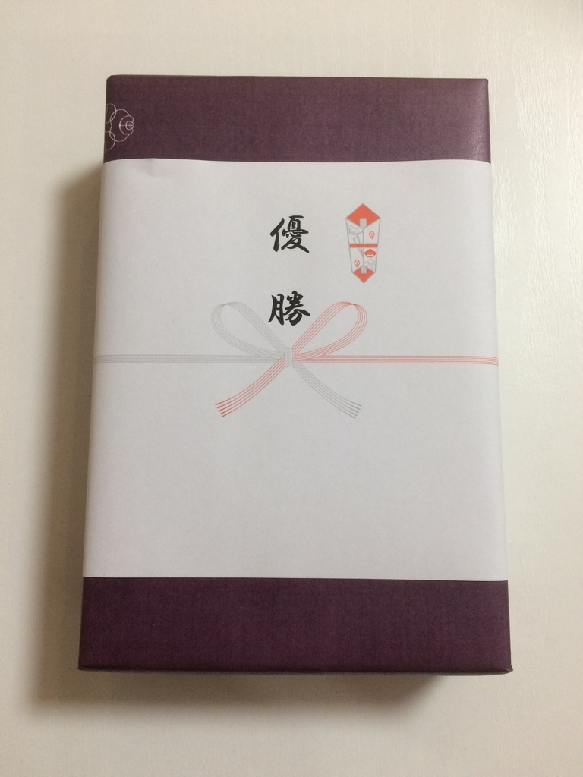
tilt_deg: -83.2
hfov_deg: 48.2
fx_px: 651
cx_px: 292
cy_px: 388
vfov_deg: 61.7
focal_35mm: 29
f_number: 2.2
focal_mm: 4.15
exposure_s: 1/30
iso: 50
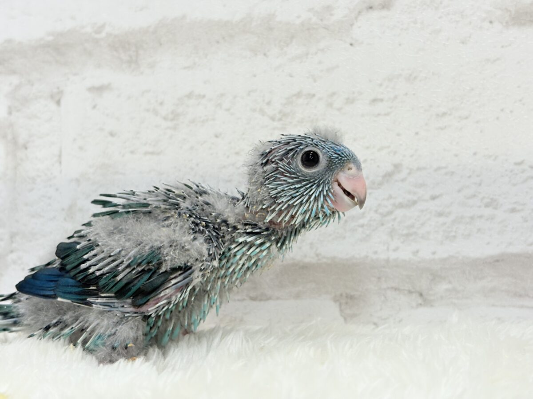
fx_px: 801
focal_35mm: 52
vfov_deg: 28.0
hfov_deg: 36.8
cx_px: 266
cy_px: 200
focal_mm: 5.96
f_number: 1.6
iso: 100
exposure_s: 1/100
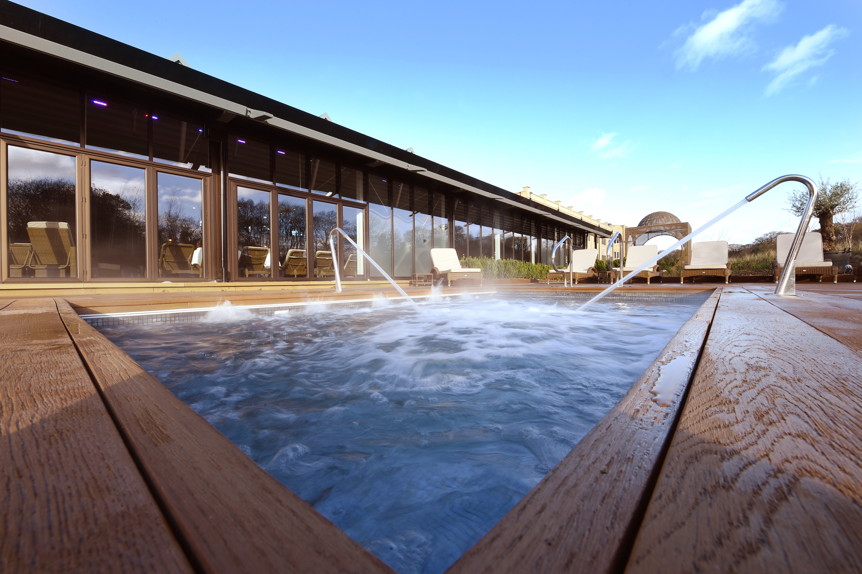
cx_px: 431
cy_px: 287
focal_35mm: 14
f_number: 22
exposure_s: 1/6
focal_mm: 14
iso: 50
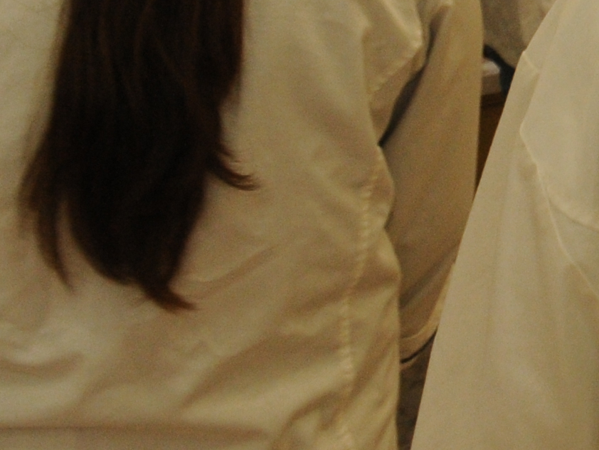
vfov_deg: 10.1
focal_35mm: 132
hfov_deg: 12.6
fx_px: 2285
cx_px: 1286
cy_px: -556
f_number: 6.3
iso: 640
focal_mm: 18
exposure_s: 1/160
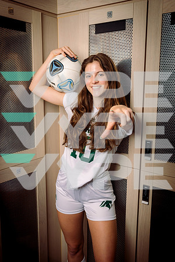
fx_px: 262
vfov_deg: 53.1
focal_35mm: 36
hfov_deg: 36.9
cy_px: 131
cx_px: 88
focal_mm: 36
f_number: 5.6
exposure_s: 1/250
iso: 125
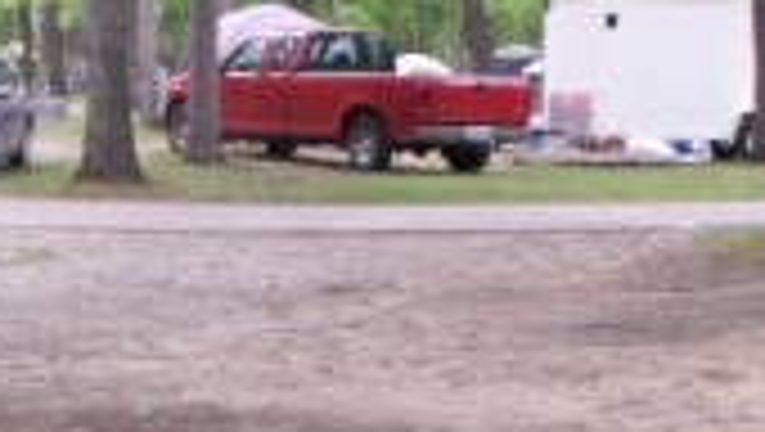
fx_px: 2335
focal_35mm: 115
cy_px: 574
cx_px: 119
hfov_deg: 18.4
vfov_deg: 10.3
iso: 50
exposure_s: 1/50
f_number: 3.5
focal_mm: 5.86
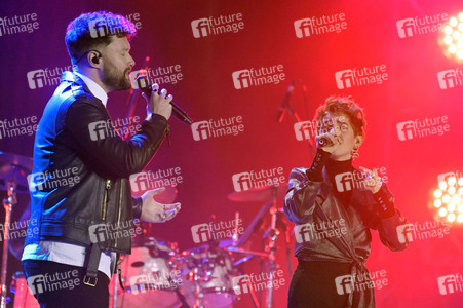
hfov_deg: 5.0
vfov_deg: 3.3
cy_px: 154
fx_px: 5269
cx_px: 232
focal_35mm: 410
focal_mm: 410
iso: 12800
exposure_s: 1/500
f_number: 5.6
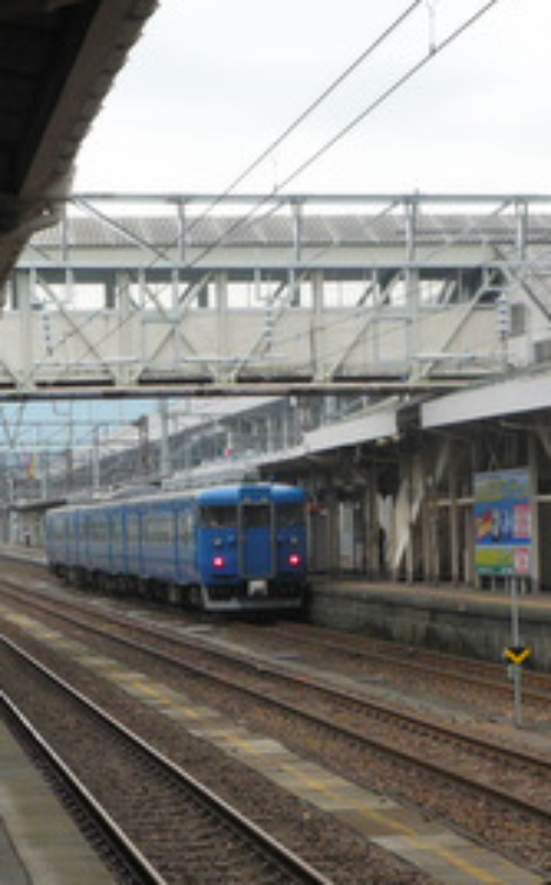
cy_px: 558
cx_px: 290
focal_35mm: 95
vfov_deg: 21.8
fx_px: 2287
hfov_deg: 13.7
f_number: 3.5
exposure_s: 1/1000
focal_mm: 10.7
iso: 400
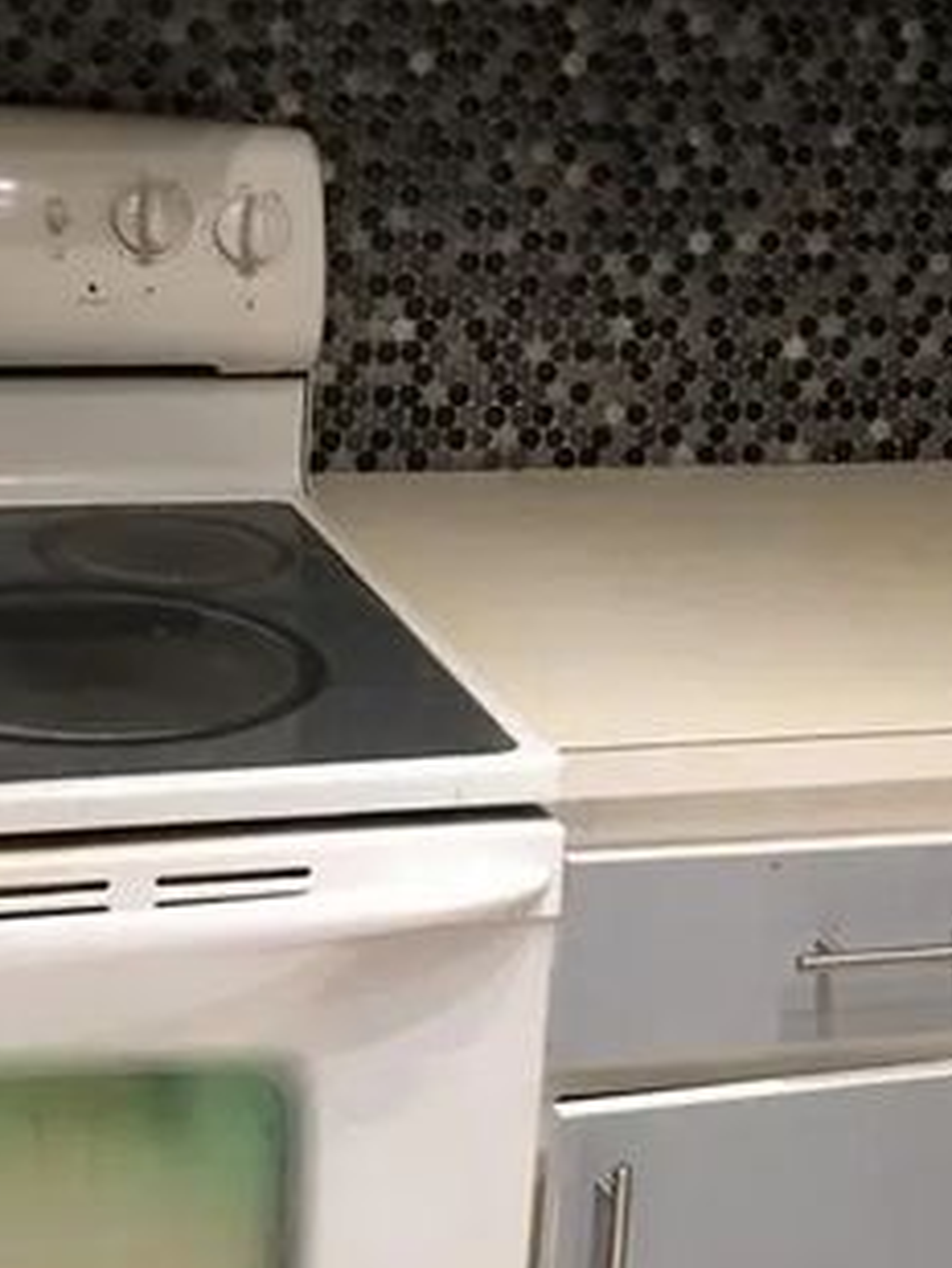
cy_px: 429
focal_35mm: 80
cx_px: 521
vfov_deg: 24.3
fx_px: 2931
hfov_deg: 18.4
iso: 50
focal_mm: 4.15
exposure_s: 1/15
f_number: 2.2
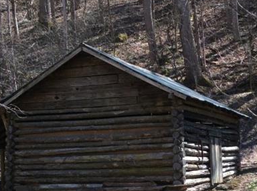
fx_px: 652
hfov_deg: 22.1
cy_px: 160
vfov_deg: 16.6
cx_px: 194
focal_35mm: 88
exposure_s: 1/314
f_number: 2.4
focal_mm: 3.3
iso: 32
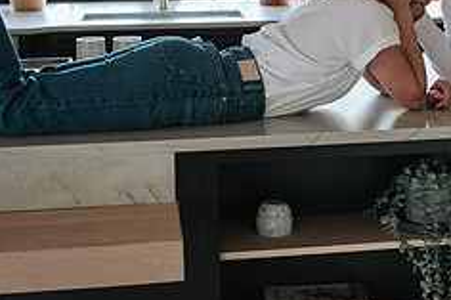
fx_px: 1127
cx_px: 428
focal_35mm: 90
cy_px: 24
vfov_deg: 15.0
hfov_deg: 22.0
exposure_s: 1/400
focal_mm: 35
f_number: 3.2
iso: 1000
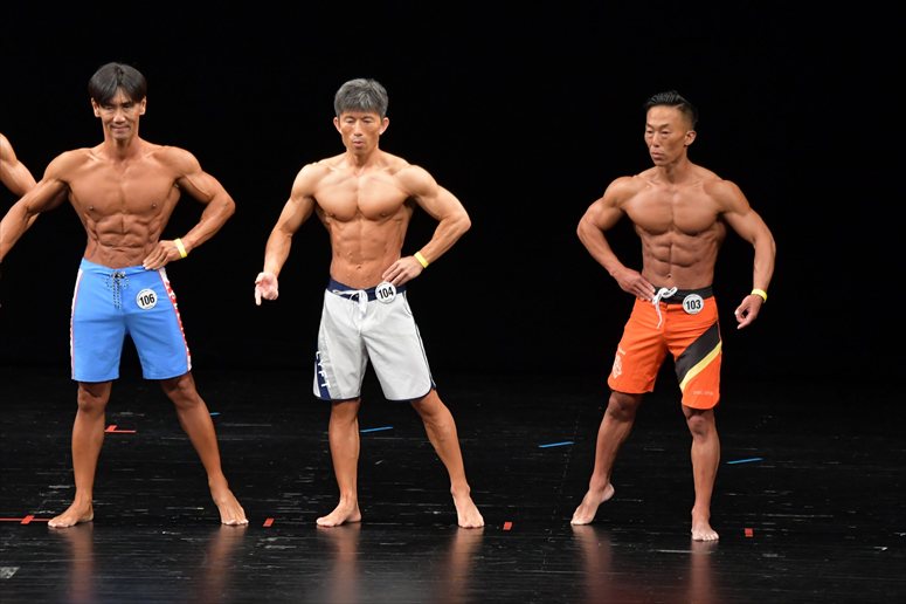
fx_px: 6414
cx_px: 453
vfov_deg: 5.4
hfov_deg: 8.1
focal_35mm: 255
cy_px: 302
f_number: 5.6
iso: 3200
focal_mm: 170
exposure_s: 1/400
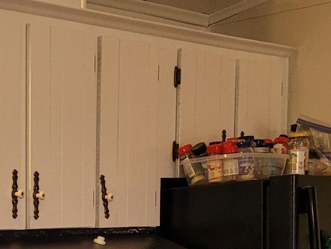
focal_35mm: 109
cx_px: -216
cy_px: 383
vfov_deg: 12.8
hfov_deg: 16.0
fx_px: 1042
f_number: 1.8
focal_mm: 5.4
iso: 250
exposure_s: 1/119
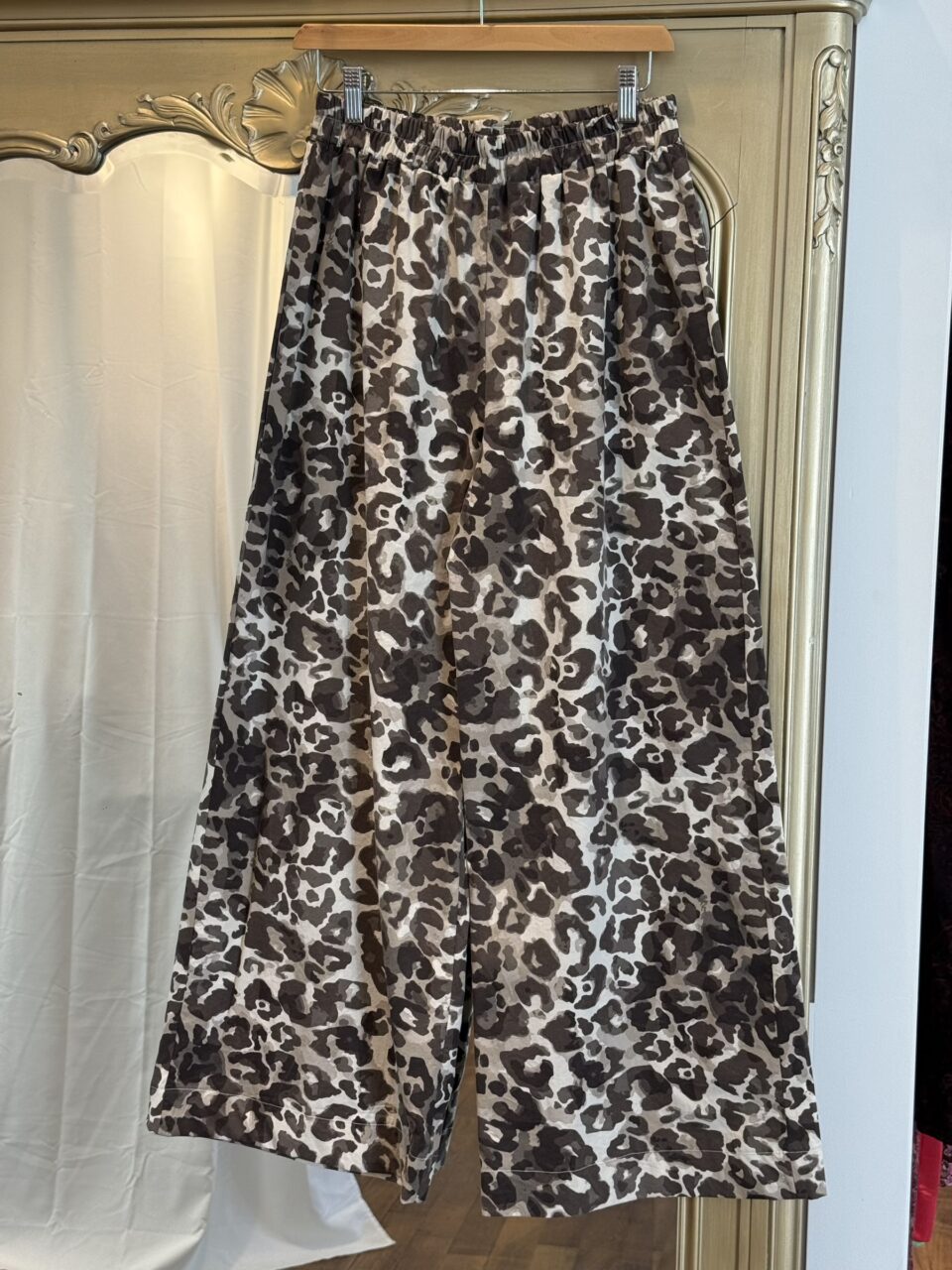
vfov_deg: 39.7
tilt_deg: -6.9
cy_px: 635
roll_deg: -1.3
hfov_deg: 30.3
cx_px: 476
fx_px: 1760
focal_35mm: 48
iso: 80
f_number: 1.78
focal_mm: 6.76
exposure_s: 1/263
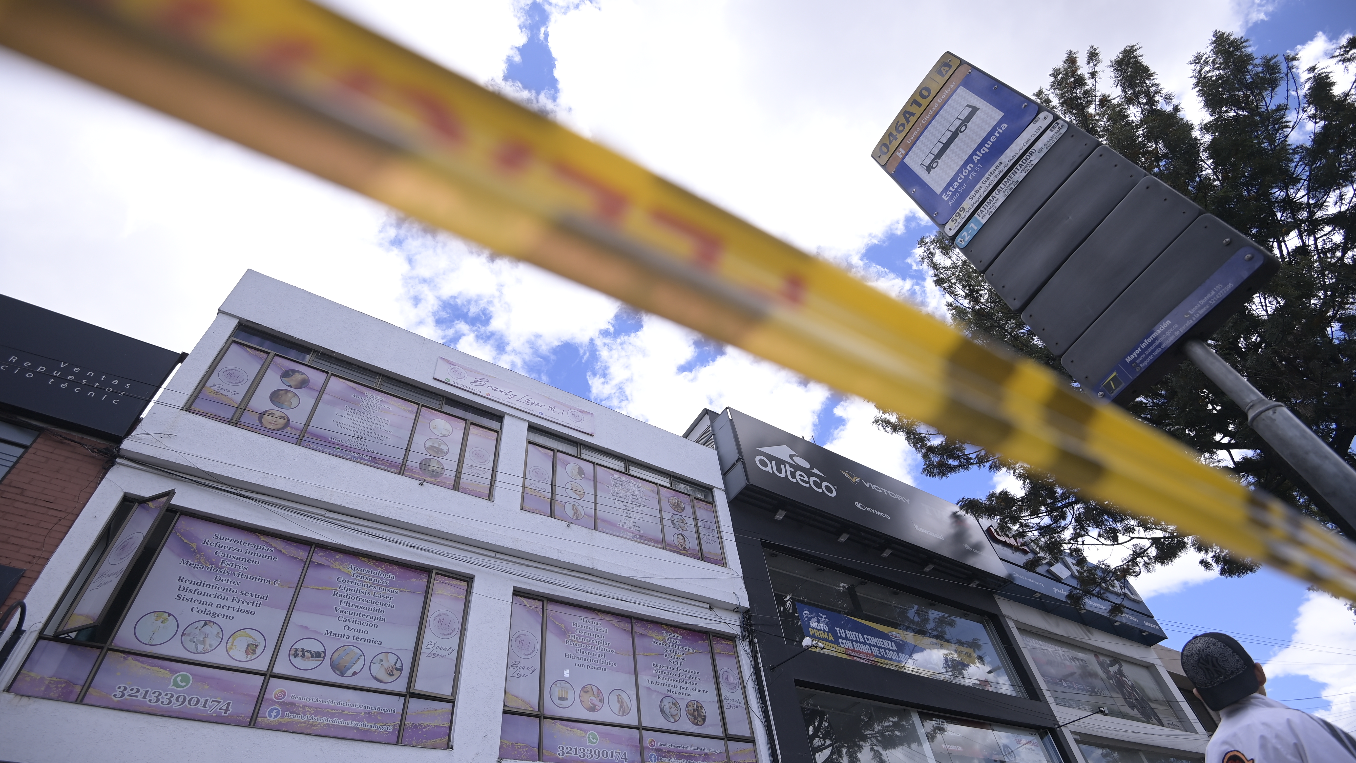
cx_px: 686
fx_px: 611
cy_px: 415
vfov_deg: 63.8
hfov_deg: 95.9
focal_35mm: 17
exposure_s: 1/1250
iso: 250
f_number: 4
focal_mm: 16
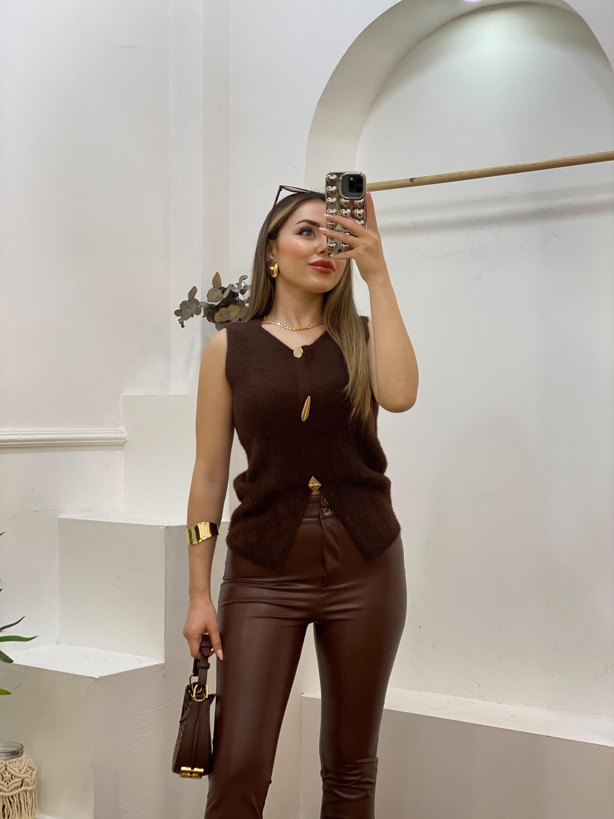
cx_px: 307
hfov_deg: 28.0
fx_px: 1230
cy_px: 410
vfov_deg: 36.8
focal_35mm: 52
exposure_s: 1/100
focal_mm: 6
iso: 64
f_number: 2
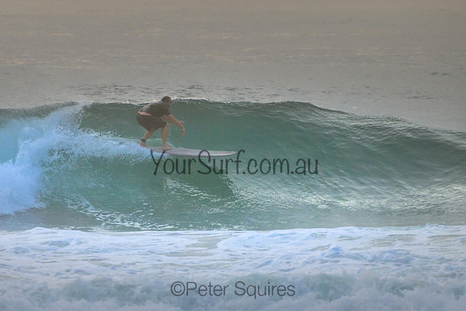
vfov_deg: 2.5
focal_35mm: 550
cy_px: 173
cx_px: 200
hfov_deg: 3.7
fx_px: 7118
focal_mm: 400
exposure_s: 1/2000
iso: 1600
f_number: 5.6
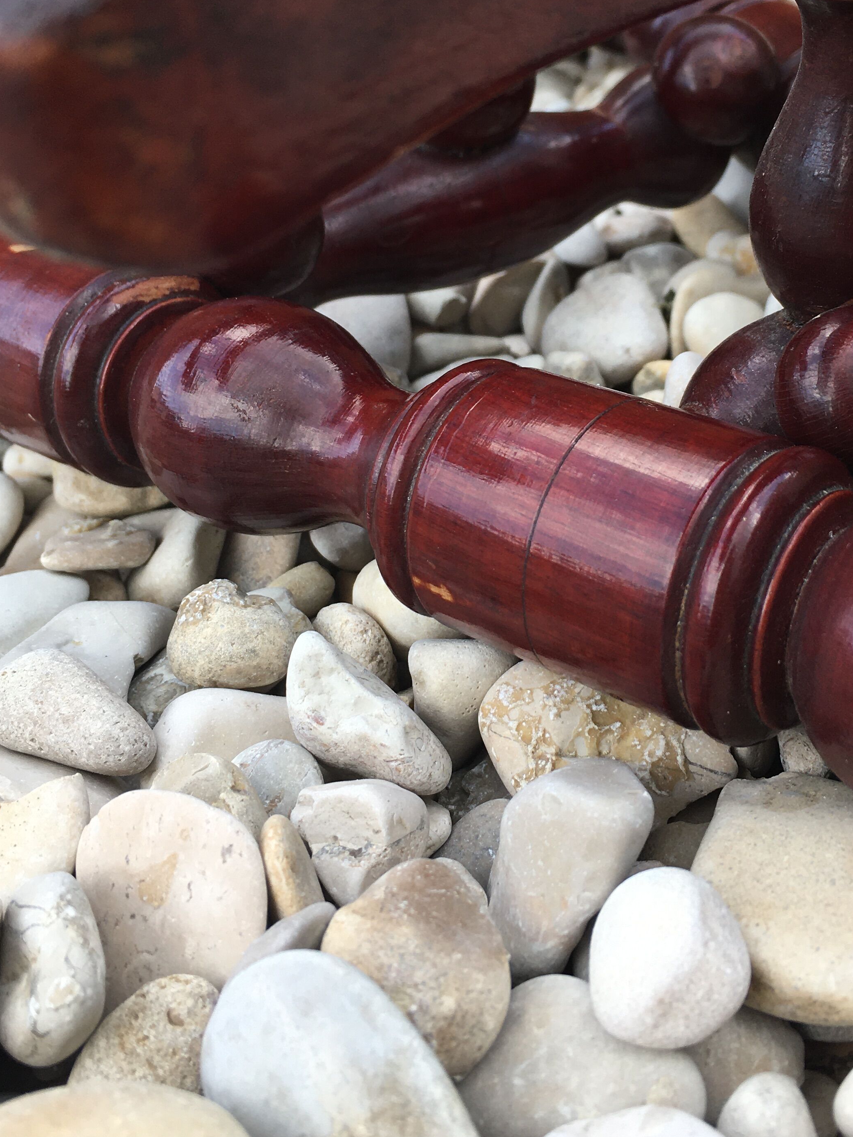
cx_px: 511
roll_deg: +3.5
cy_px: 388
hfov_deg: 34.2
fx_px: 1380
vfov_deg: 44.2
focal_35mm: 42
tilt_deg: -30.4
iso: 25
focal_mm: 4.15
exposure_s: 1/225
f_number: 2.2
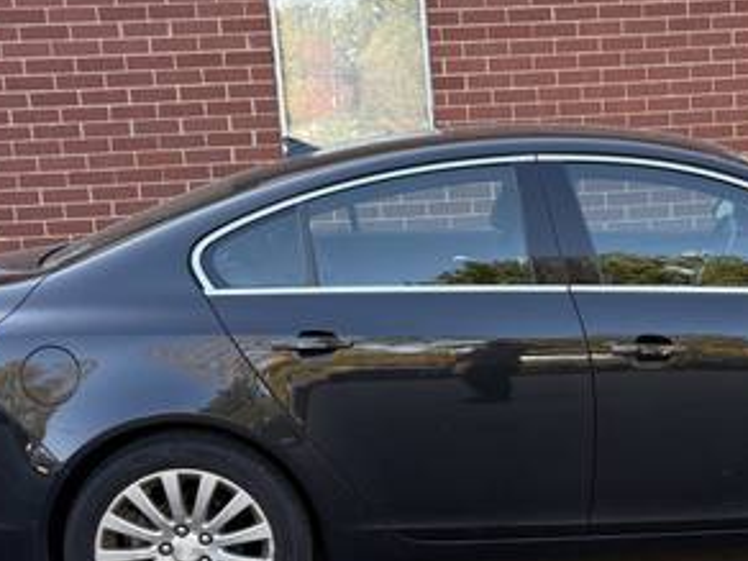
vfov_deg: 25.6
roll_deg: +0.9
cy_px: 356
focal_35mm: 57
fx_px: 1232
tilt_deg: -10.8
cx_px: 579
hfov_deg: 33.0
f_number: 1.6
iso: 32
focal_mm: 5.96
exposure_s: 1/124
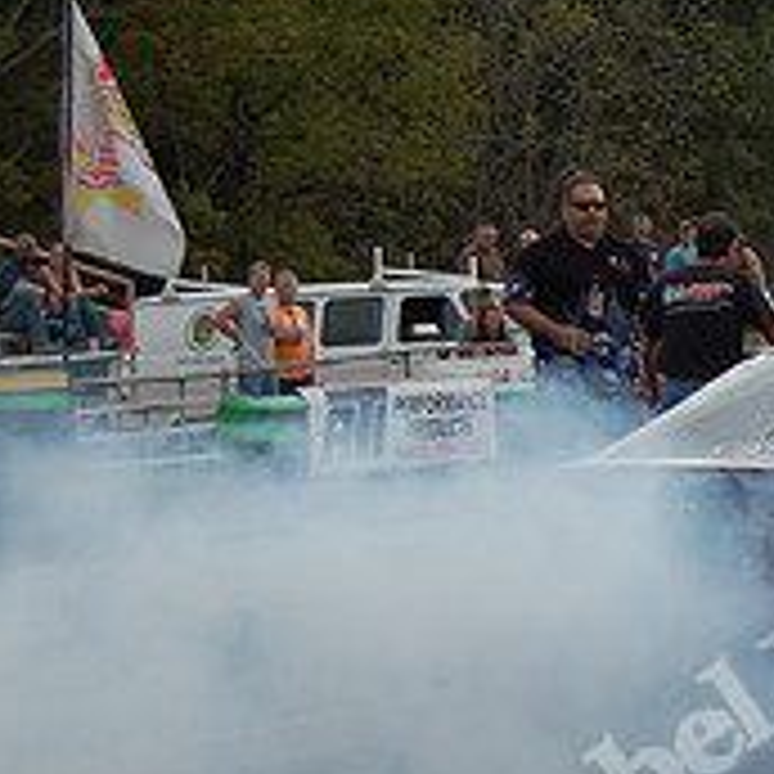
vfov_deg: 10.2
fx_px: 4351
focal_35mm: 172
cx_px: 1179
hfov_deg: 9.8
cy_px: 446
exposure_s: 1/1000
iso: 280
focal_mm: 40
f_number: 5
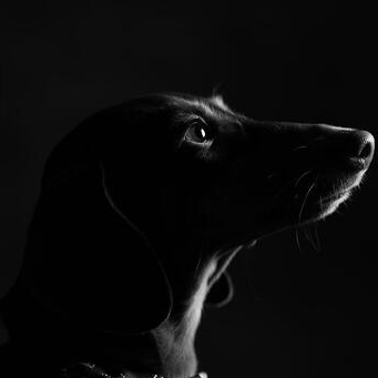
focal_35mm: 299
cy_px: 316
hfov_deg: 5.9
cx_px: 202
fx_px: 3694
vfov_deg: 5.9
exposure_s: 1/250
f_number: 4
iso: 100
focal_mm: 200
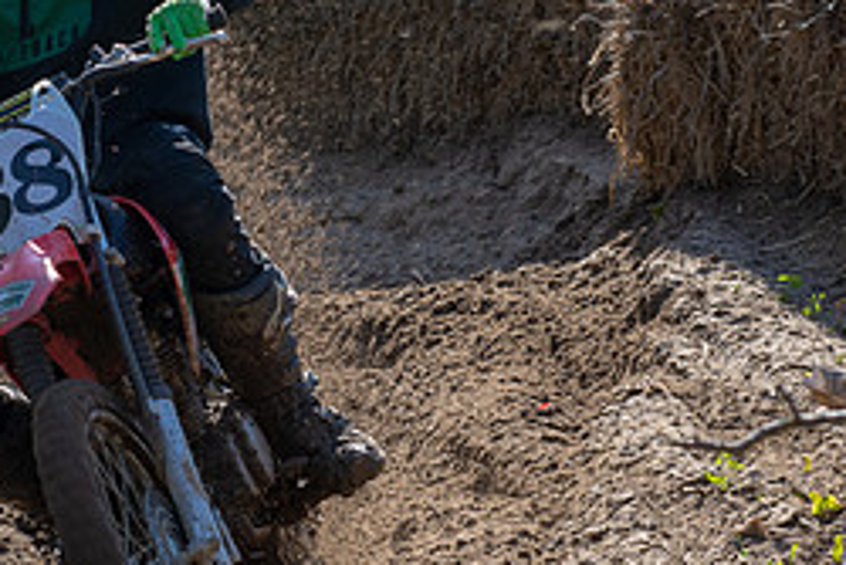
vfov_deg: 5.1
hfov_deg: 7.6
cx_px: 146
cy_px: 350
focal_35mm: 270
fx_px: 6348
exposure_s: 1/250
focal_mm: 60
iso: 200
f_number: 6.3
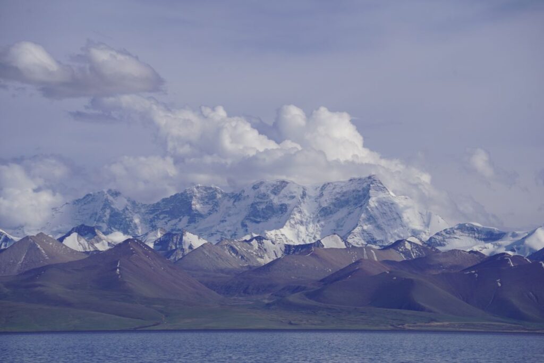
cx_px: 272
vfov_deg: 6.9
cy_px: 182
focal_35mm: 200
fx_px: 3022
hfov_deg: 10.3
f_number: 8
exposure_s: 1/500
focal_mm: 200
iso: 100
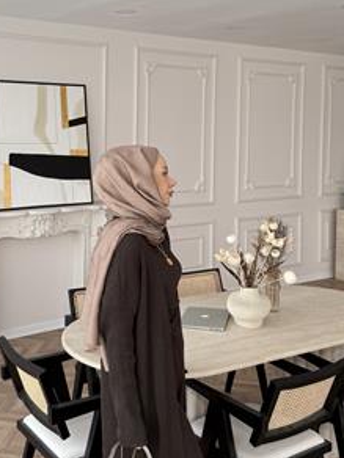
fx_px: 451
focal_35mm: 34
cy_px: 260
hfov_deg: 41.4
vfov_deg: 53.8
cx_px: 124
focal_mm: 6.76
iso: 64
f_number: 1.78
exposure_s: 1/121
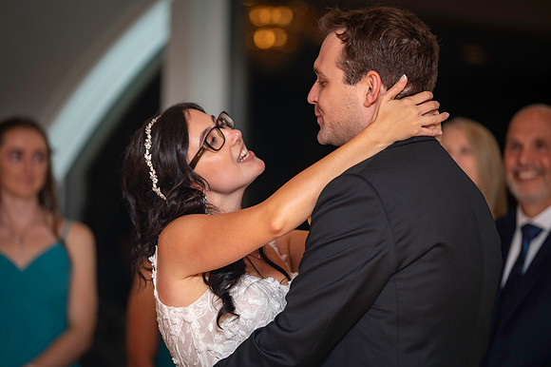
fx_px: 2600
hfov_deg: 12.1
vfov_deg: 8.1
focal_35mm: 170
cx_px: 276
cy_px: 184
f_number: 2.8
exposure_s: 1/160
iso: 640
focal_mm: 170
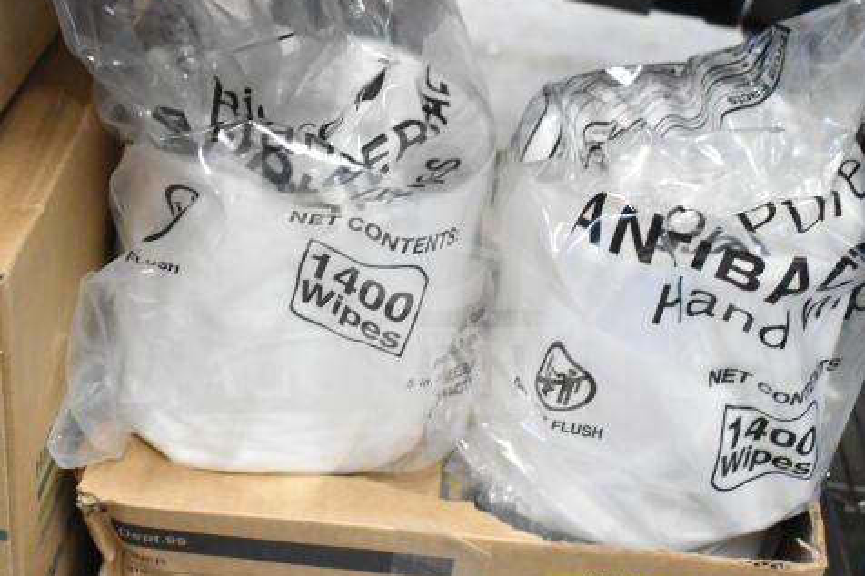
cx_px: 380
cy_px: 270
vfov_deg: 22.7
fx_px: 1432
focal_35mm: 60
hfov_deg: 33.6
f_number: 4.2
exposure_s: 1/50
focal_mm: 31
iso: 6400
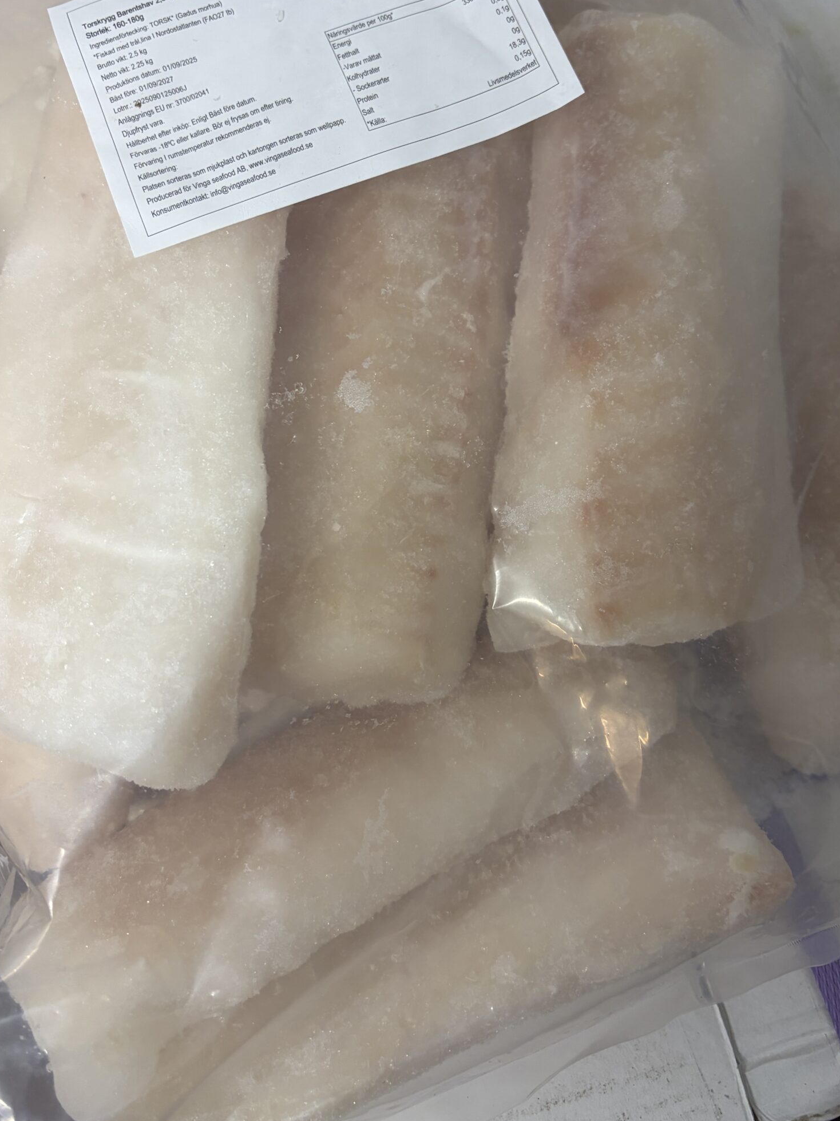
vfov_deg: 53.7
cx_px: 425
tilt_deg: -77.9
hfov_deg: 41.8
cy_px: 470
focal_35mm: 34
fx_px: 1100
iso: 125
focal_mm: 5.96
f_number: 1.6
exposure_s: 1/100
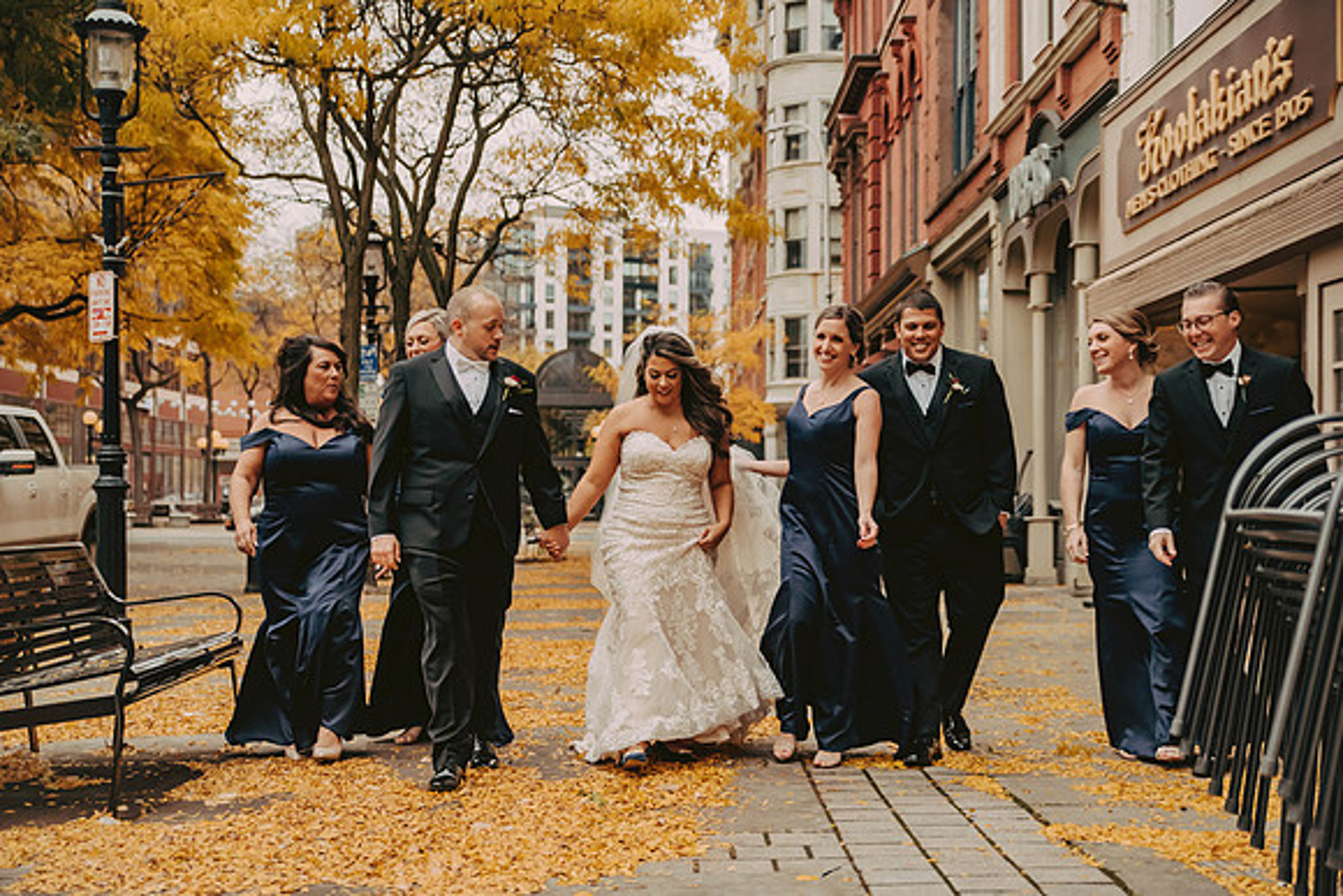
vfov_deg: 26.0
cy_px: 448
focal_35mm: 52
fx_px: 1940
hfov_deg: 38.2
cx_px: 672
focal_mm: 52
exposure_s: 1/2000
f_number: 3.2
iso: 1250
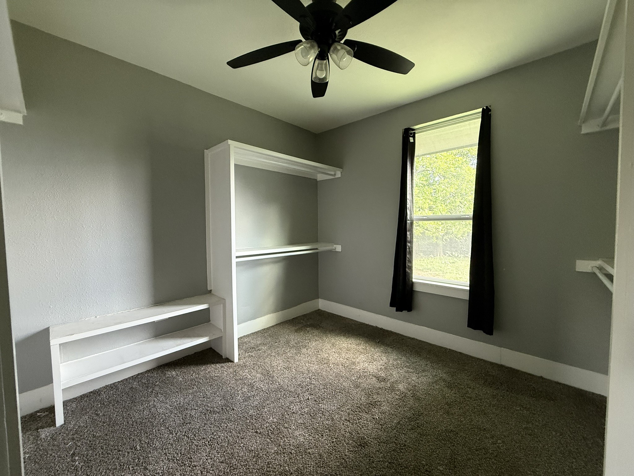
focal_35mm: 14
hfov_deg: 102.1
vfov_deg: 85.7
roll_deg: -0.5
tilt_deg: -1.9
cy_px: 238
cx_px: 317
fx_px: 256
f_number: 2.2
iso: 400
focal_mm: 2.22
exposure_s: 1/60
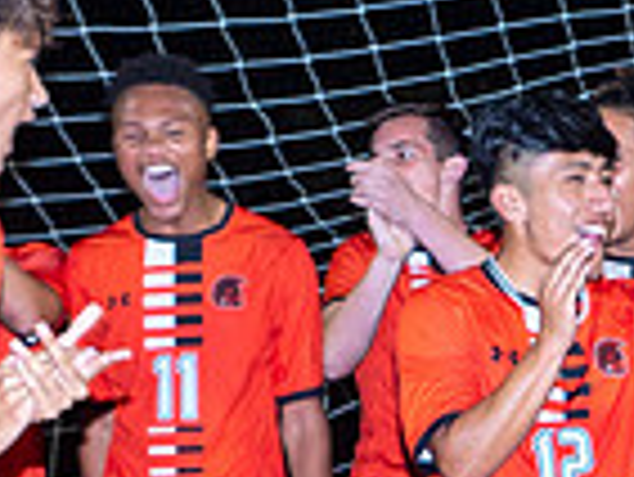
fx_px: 2768
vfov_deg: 9.7
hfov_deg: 12.9
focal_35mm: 151
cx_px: 655
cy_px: 568
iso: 200
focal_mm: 12
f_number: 2.8
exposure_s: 1/60
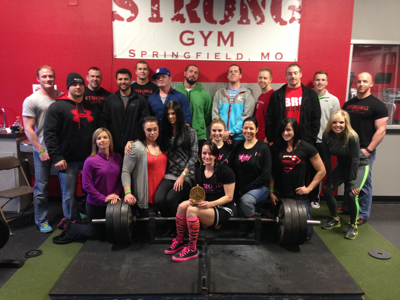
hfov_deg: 55.4
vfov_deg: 42.9
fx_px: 381
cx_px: 200
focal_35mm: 33
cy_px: 150
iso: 160
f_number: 2.4
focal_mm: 4.12
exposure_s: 1/20
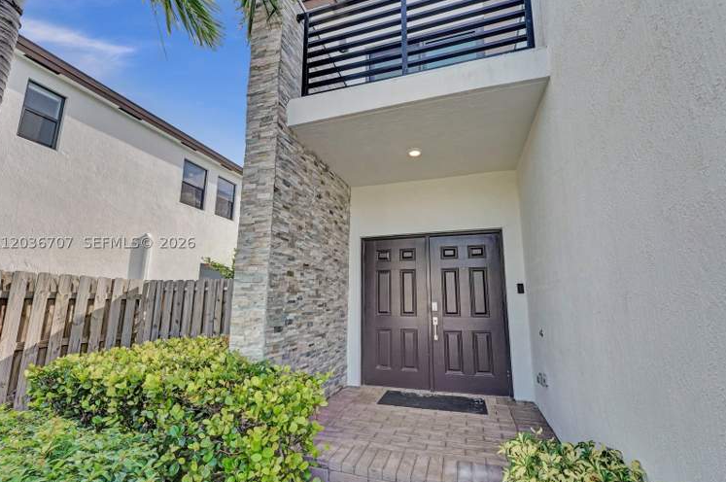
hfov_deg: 100.4
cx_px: 375
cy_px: 241
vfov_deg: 77.2
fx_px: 302
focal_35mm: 15
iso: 1600
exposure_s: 1/1000
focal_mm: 14
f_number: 9
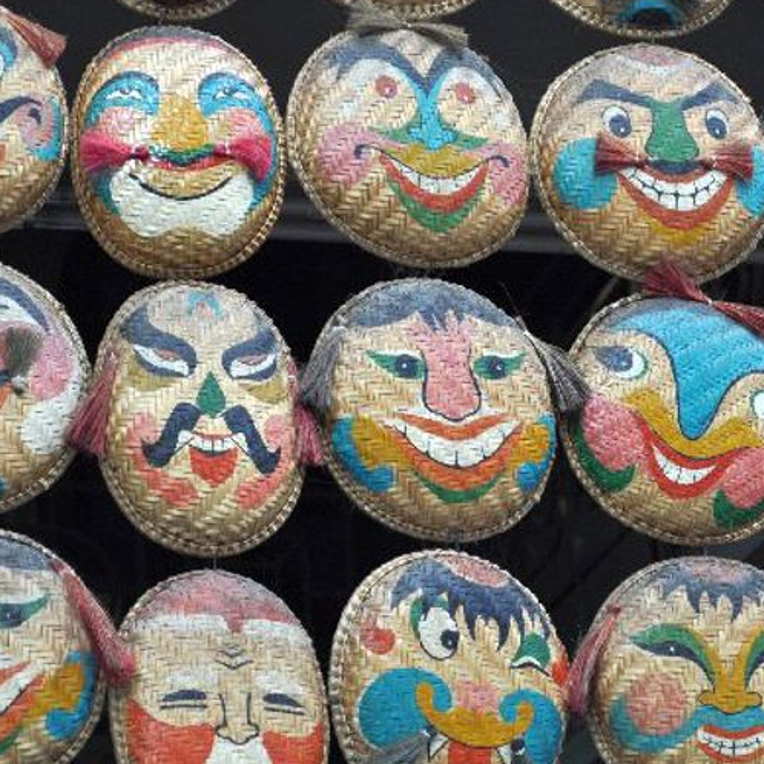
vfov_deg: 12.1
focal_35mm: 144
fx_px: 3593
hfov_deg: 12.1
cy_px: 282
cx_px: 473
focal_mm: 55
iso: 400
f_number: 5.6
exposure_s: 1/60
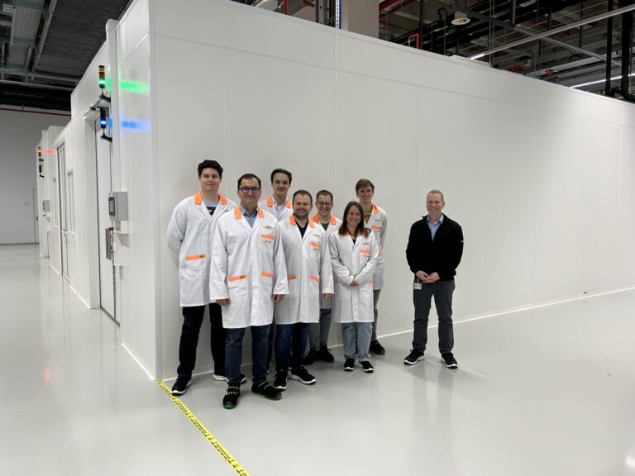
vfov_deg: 53.1
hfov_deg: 67.3
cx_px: 318
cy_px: 238
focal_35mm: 26
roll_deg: -0.2
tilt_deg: -3.4
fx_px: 477
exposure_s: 1/100
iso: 80
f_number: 1.5
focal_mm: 5.7
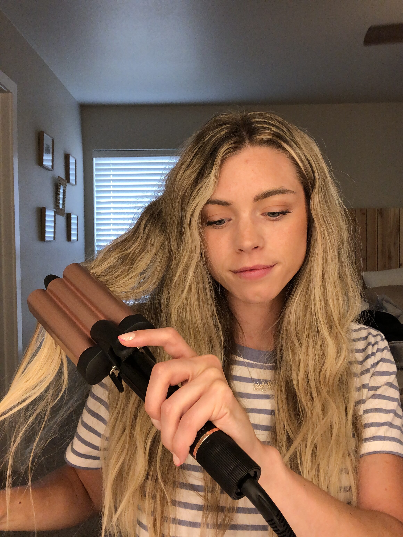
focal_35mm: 32
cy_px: 268
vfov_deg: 56.8
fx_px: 496
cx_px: 202
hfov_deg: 44.2
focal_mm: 2.87
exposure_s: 1/120
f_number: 2.2
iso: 100
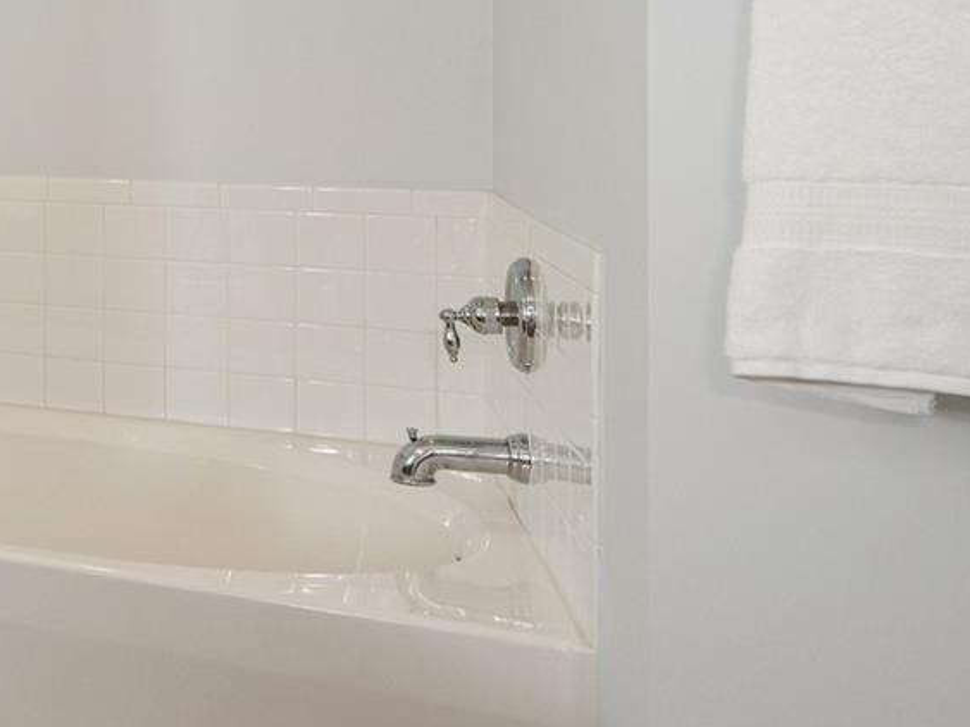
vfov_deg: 28.6
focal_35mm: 49
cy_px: 90
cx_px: -624
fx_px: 1373
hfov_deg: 24.8
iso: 320
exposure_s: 1/100
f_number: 7.1
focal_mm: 14
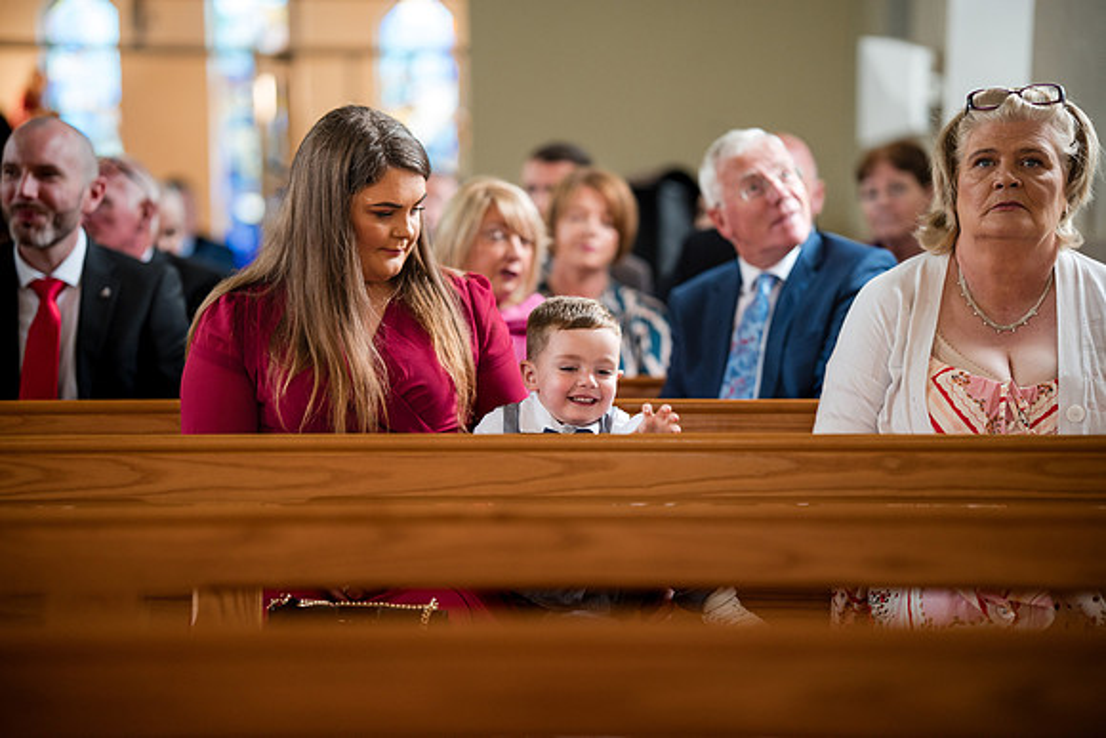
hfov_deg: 23.9
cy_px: 369
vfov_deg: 16.1
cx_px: 553
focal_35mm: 85
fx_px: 2612
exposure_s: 1/500
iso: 800
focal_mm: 85
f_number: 1.4
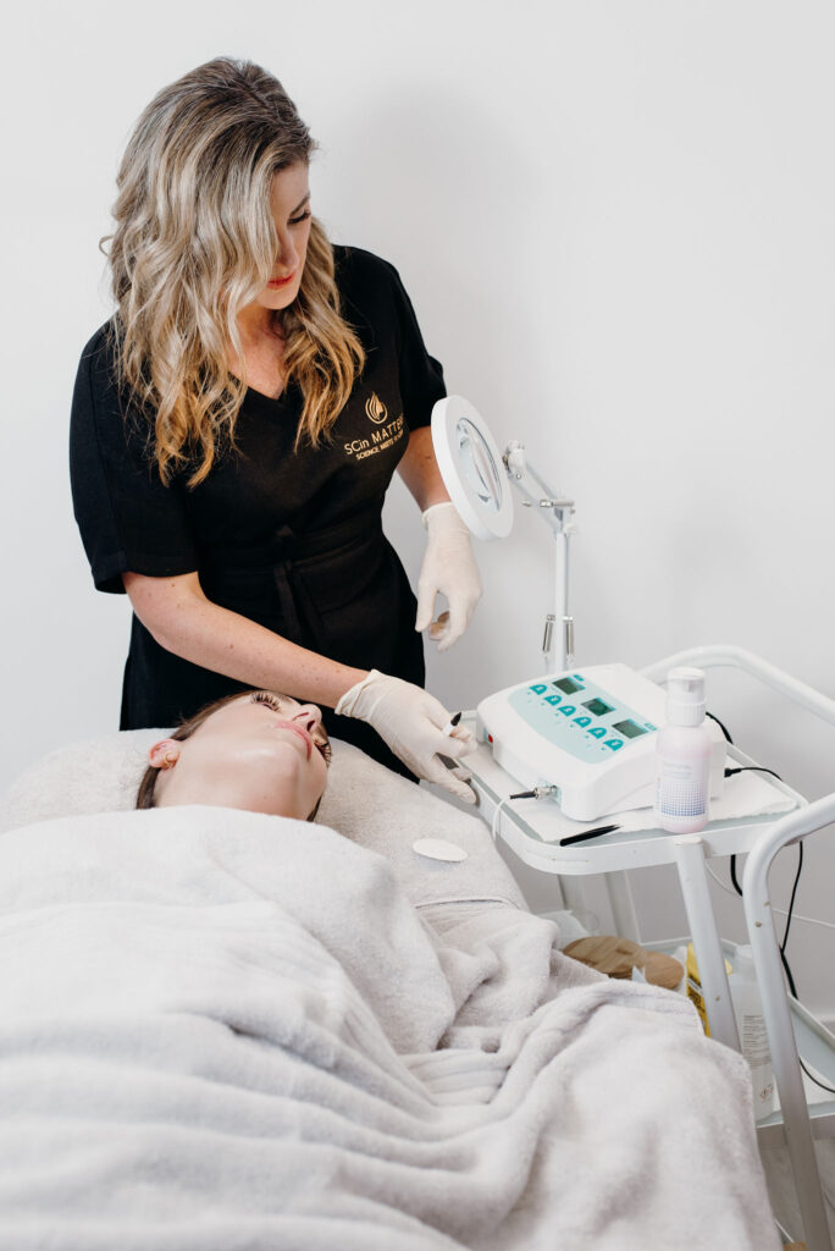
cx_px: 418
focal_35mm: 50
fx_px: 1737
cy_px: 626
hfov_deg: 27.0
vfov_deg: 39.6
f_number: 4
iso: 320
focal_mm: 50
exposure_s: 1/125
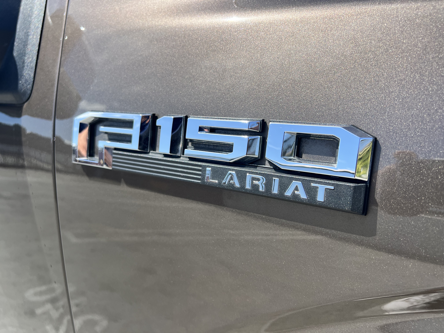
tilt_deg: -15.9
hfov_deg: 67.3
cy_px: 166
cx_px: 222
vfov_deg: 53.1
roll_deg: +3.2
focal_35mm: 26
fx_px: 333
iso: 50
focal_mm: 5.7
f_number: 1.5
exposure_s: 1/2299
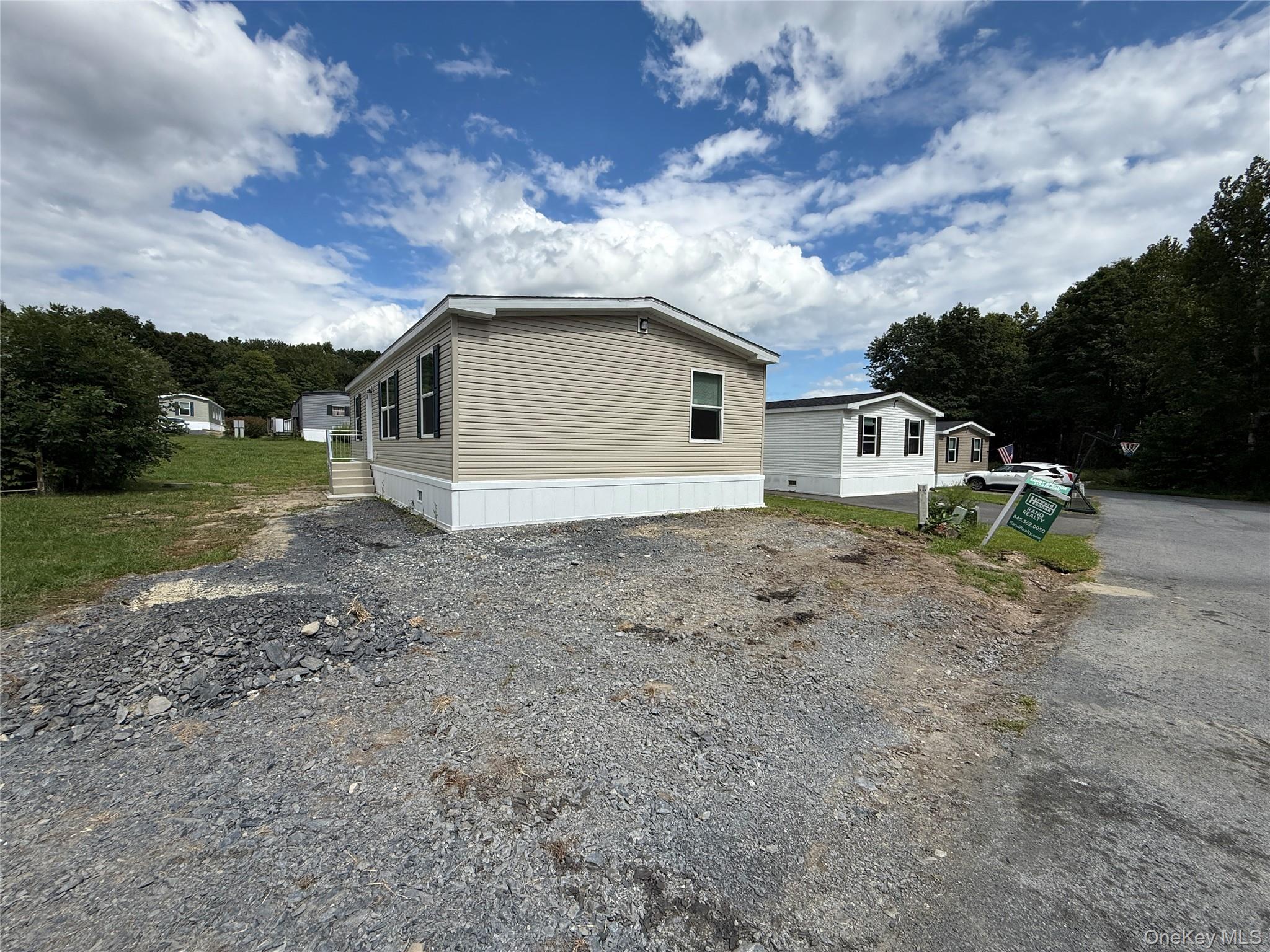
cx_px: 635
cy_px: 476
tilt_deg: -2.3
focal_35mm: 14
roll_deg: -0.7
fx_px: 514
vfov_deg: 85.7
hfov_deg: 102.1
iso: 50
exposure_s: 1/3289
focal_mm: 2.22
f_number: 2.2
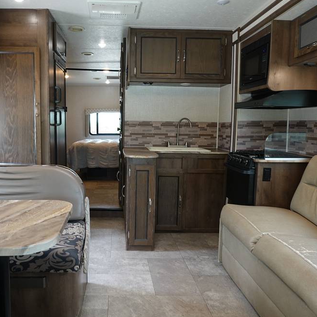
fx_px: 321
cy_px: 159
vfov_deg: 52.5
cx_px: 124
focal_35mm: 31
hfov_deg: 52.1
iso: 200
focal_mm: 9
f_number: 2.8
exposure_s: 1/30
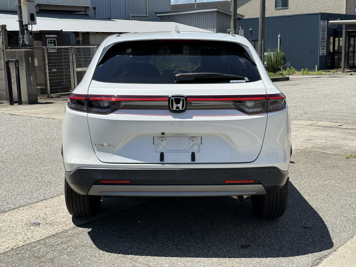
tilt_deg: -9.5
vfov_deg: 30.3
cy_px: 134
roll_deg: +1.2
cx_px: 178
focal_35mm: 48
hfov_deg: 39.7
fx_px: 494
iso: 64
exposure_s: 1/5587
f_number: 1.78
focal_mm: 6.76
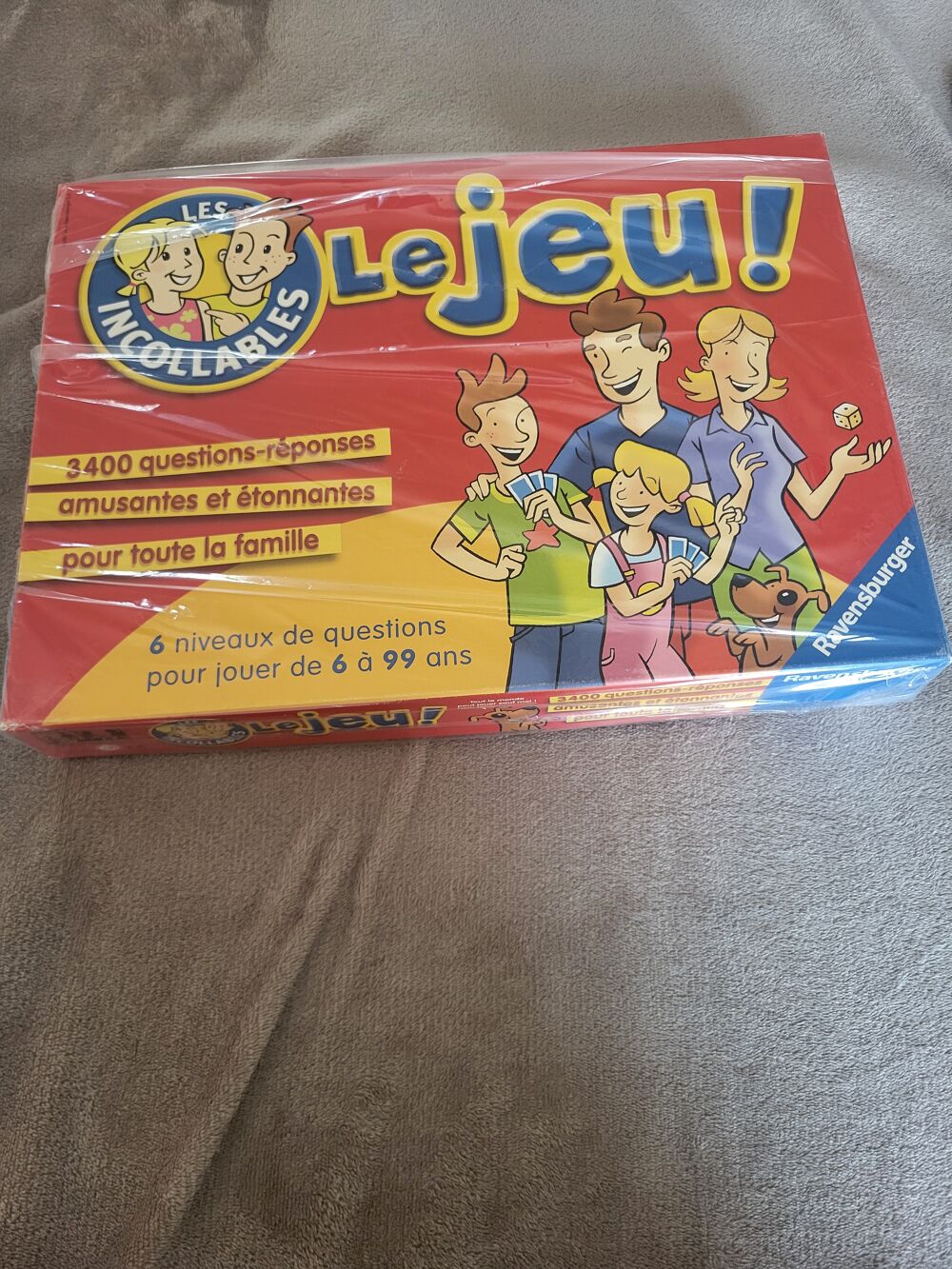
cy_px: 634
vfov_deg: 67.3
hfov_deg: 53.1
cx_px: 476
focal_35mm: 26
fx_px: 953
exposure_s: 1/50
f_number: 1.8
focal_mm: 5.4
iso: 250
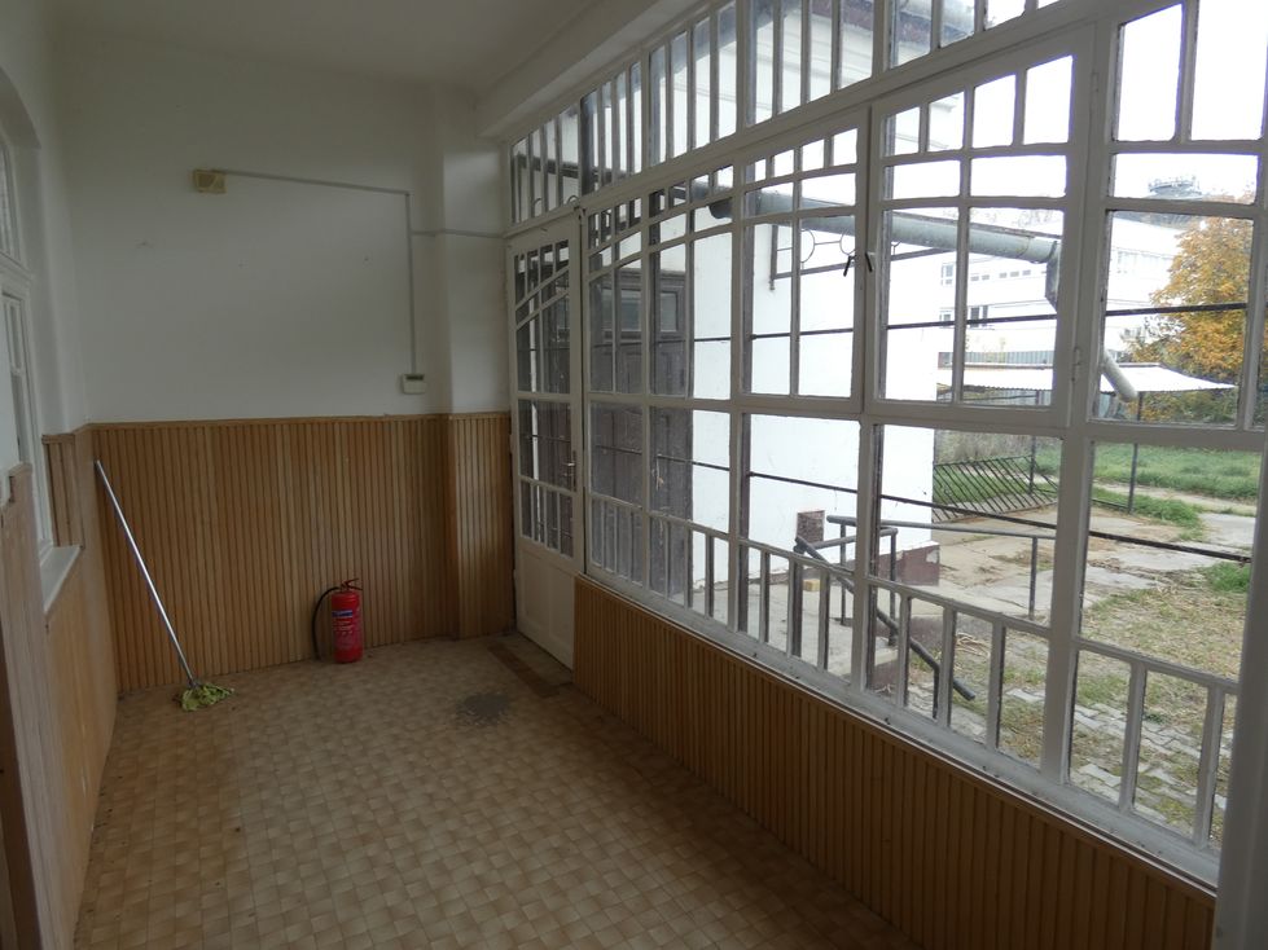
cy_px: 475
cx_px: 634
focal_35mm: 20
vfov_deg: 66.0
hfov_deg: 81.8
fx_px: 733
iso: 80
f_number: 2.8
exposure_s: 1/160
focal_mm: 3.6
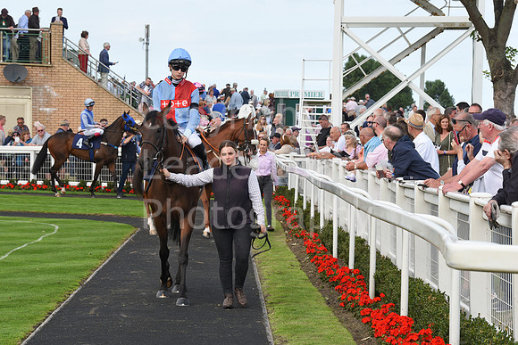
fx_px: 1871
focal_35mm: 130
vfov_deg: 10.6
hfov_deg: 15.8
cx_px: 259
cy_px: 172
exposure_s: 1/250
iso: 400
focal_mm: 130
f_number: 11
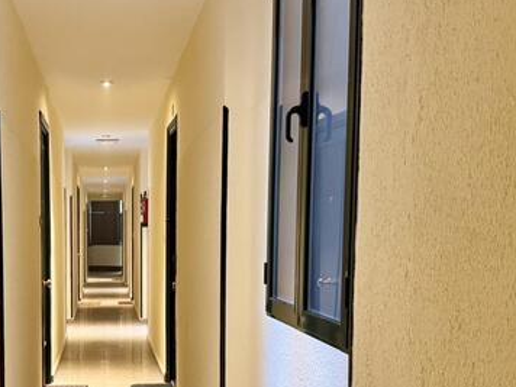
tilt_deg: -5.9
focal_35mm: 54
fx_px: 805
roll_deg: +0.0
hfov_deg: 34.6
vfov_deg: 26.5
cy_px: 310
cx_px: 112
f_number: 1.78
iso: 320
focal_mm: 6.76
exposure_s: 1/50
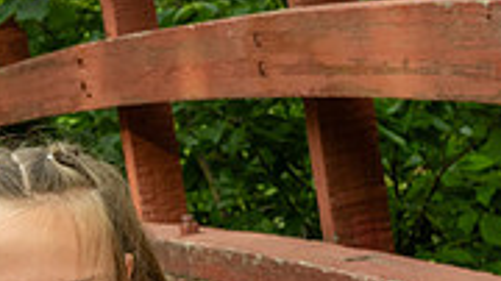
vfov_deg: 5.7
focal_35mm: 209
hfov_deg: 10.2
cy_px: 535
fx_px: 2775
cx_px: -81
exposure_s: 1/200
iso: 200
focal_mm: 38
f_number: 8
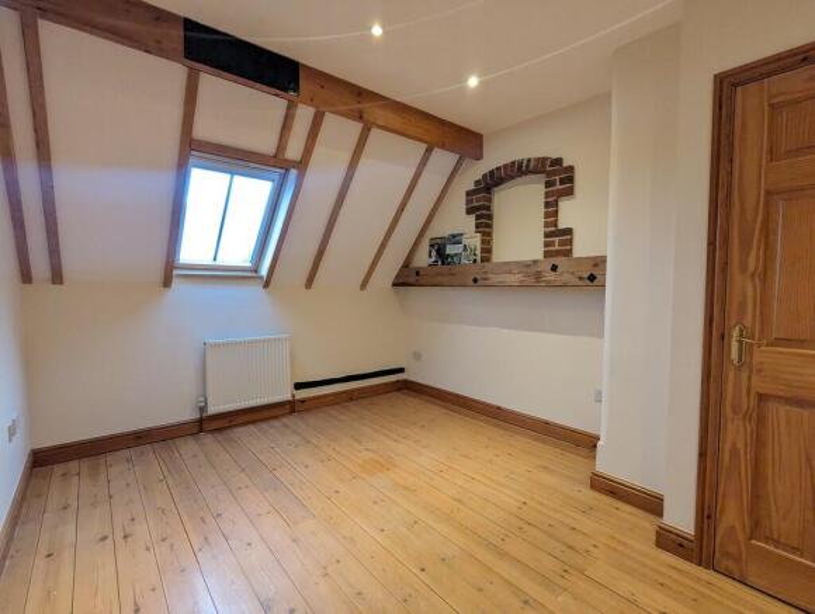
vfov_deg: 78.3
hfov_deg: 94.4
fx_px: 377
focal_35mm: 16
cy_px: 307
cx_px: 408
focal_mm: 2.35
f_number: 2.2
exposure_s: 1/100
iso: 639
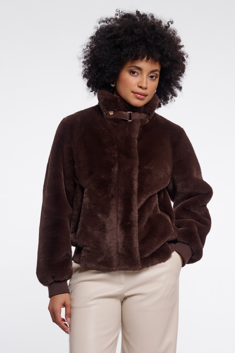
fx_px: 696
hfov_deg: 19.2
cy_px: 176
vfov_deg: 28.5
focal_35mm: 71
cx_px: 118
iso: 125
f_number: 8
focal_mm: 71
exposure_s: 1/160
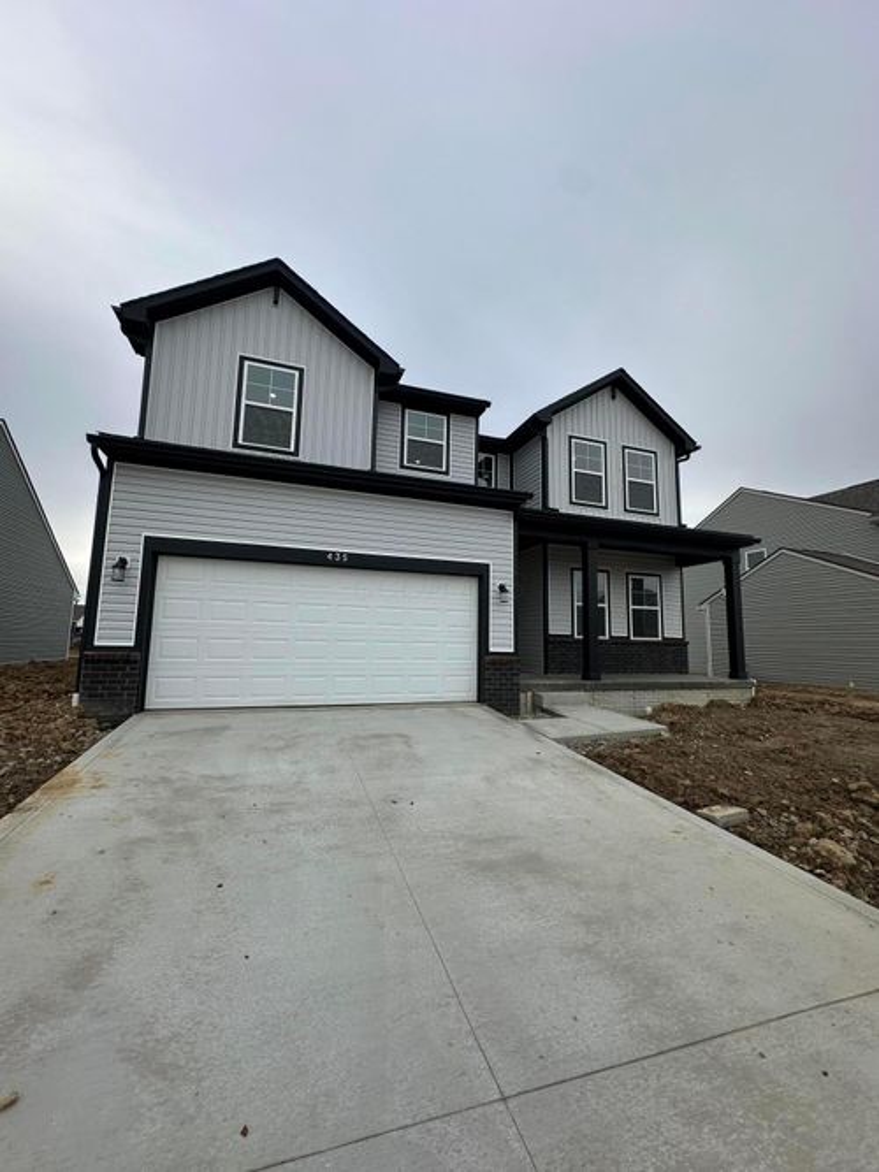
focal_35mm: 14
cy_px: 586
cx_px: 440
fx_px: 474
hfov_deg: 85.7
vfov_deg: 102.1
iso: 40
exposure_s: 1/609
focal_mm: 2.22
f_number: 2.2
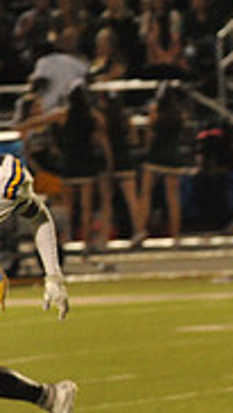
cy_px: 286
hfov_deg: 1.8
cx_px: 525
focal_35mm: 666
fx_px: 7281
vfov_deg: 3.2
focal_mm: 200
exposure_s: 1/200
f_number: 6.3
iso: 6400
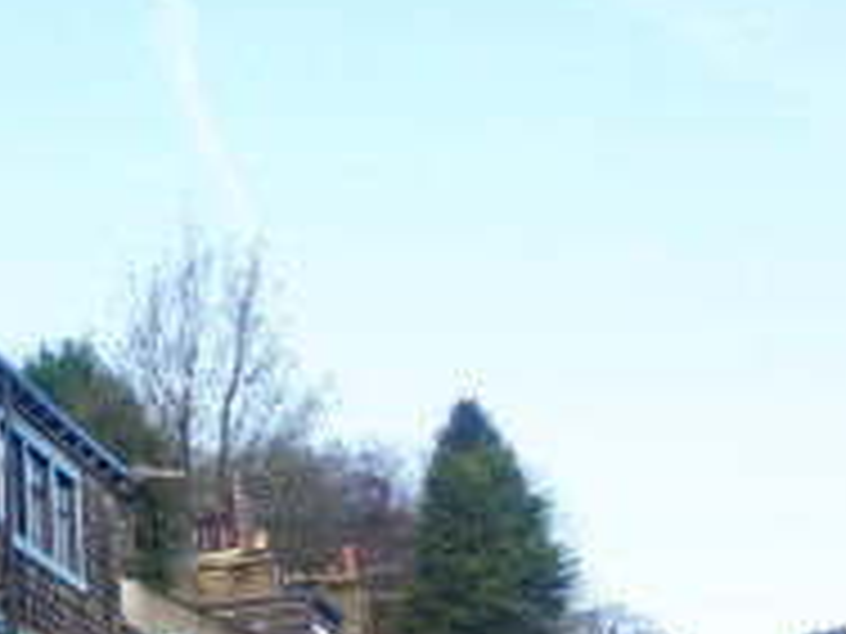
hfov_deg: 18.7
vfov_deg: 14.8
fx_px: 2395
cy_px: 668
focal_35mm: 98
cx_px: -234
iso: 100
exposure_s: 1/60
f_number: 6.3
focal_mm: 16
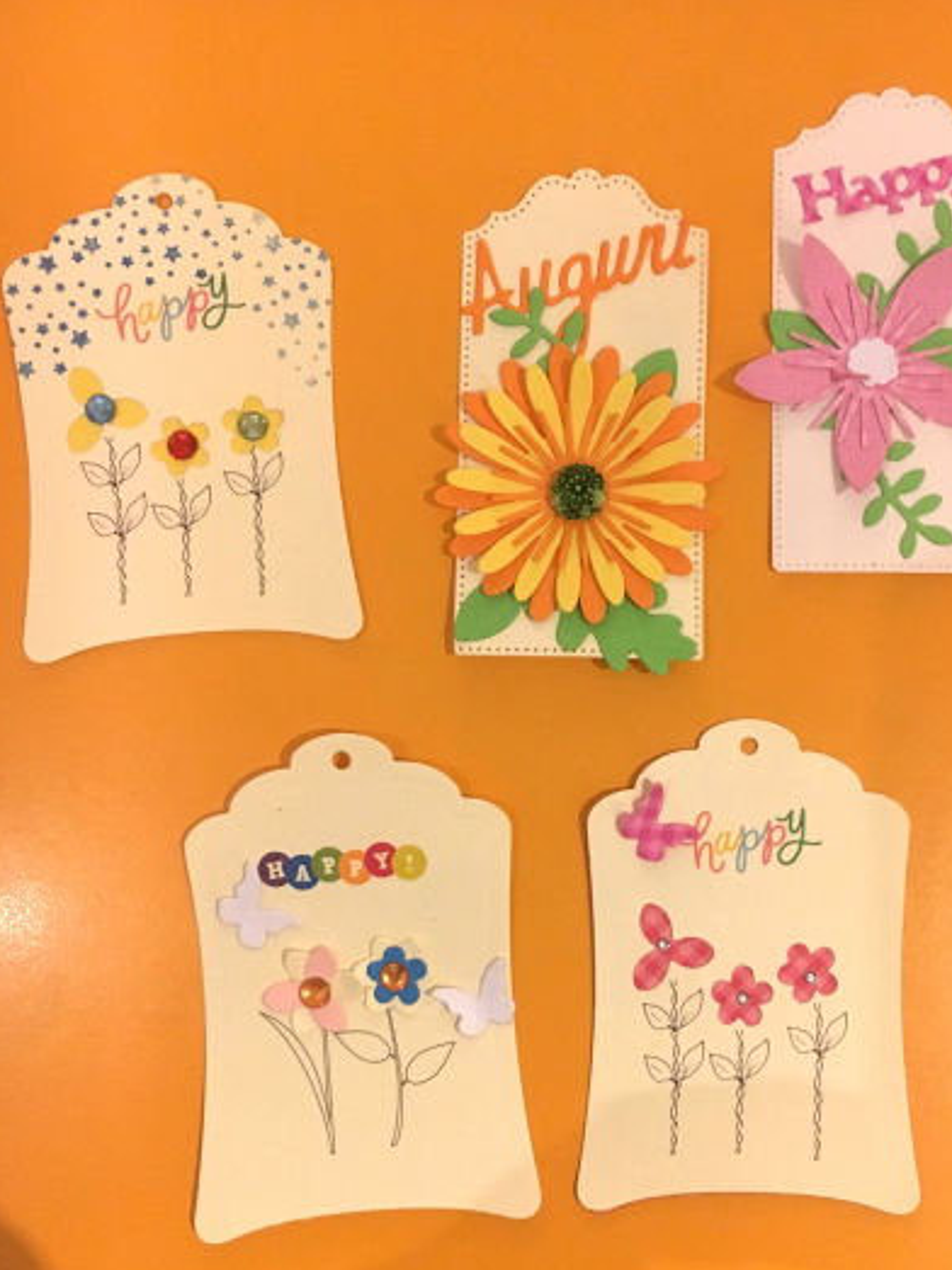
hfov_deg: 40.5
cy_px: 703
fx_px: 1284
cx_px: 565
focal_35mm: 35
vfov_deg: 52.5
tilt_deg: -86.3
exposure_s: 1/25
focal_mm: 4.15
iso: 200
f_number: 2.2
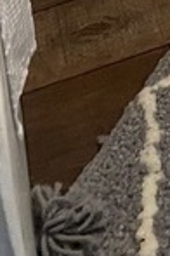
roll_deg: -0.1
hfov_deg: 6.2
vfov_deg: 8.0
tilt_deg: -18.5
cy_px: -636
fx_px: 1409
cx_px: 578
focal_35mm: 199
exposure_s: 1/60
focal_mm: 4.25
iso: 160
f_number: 1.8
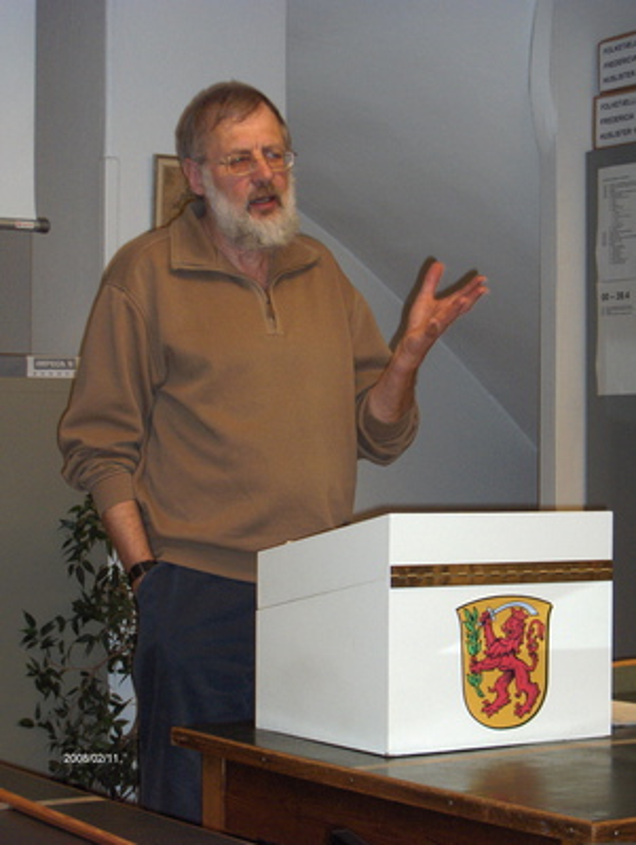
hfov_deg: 17.2
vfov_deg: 22.7
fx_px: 2102
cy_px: 422
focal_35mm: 86
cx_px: 318
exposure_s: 1/90
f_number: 3.9
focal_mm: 17.5
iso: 100
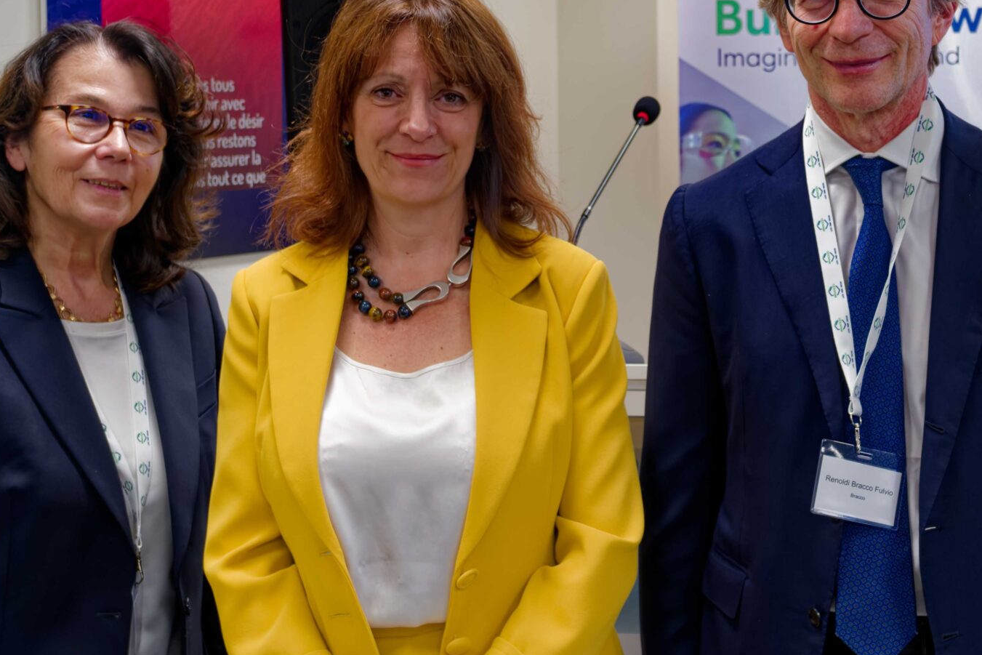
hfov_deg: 27.8
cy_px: 160
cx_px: 676
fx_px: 1964
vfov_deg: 18.8
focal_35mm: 72
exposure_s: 1/52
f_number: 4.4
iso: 1250
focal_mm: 25.6
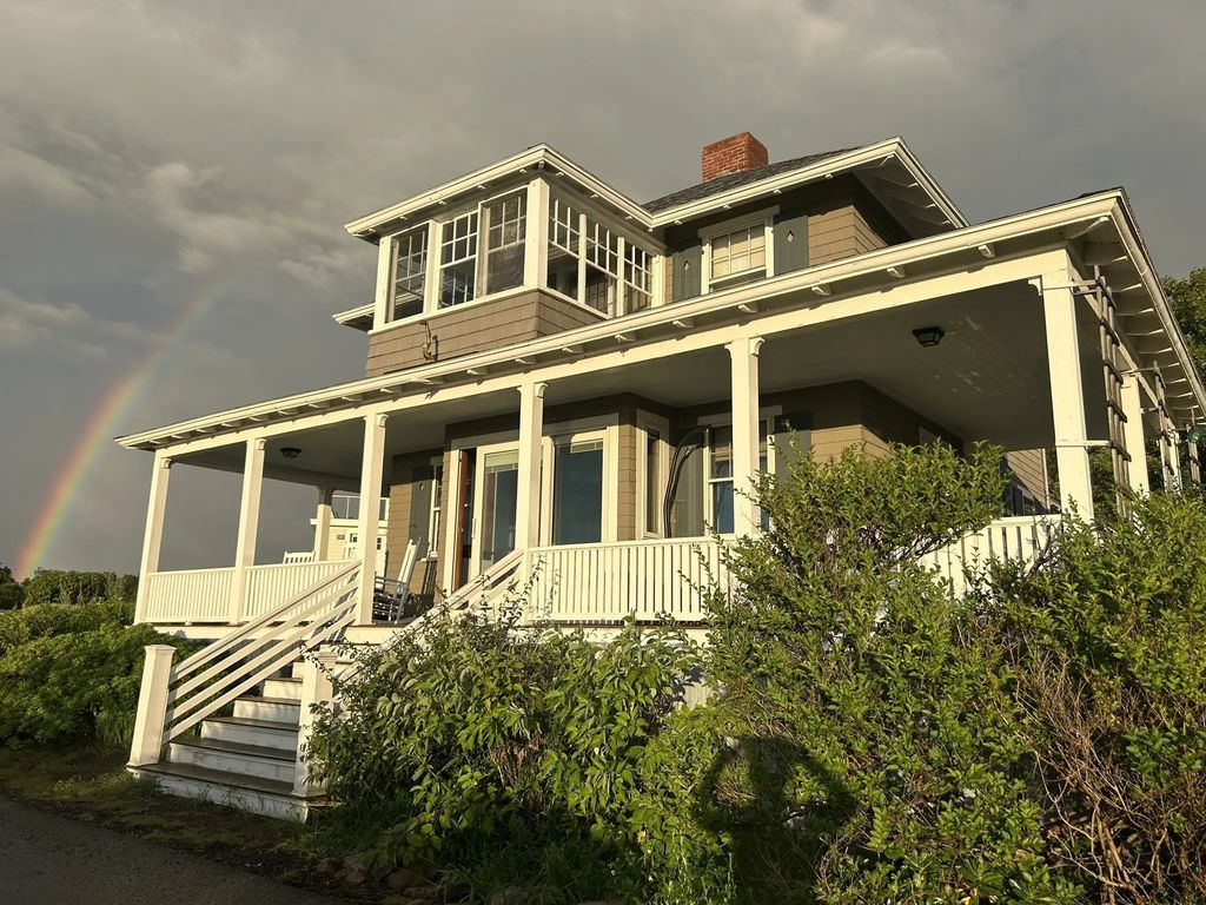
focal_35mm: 26
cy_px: 452
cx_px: 603
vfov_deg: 53.1
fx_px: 906
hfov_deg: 67.3
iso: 50
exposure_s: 1/3077
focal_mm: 5.7
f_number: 1.5
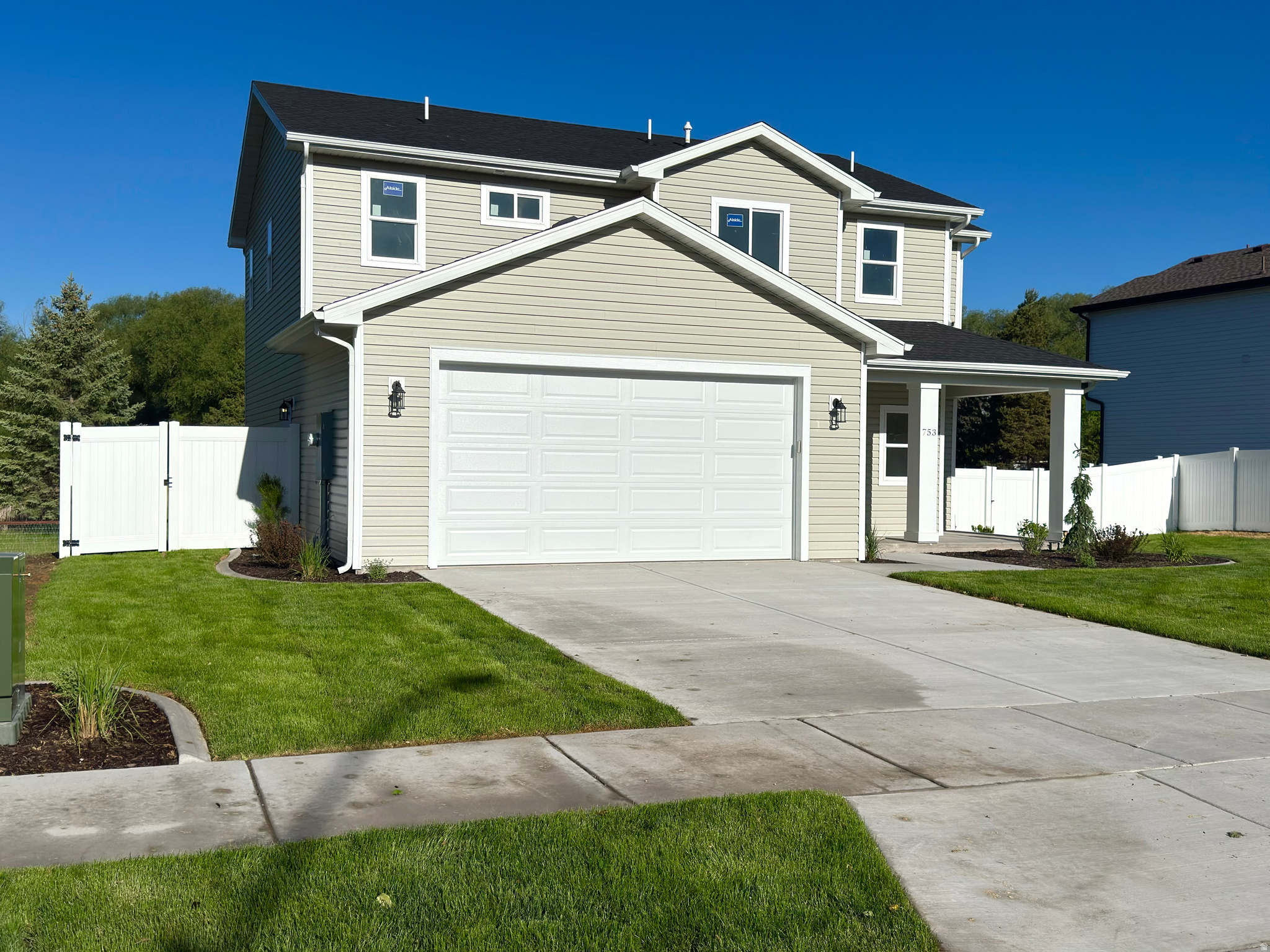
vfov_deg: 40.7
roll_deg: -1.0
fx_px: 1284
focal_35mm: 35
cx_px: 635
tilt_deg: -0.9
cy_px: 476
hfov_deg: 52.6
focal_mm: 6.76
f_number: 1.78
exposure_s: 1/22222
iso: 100
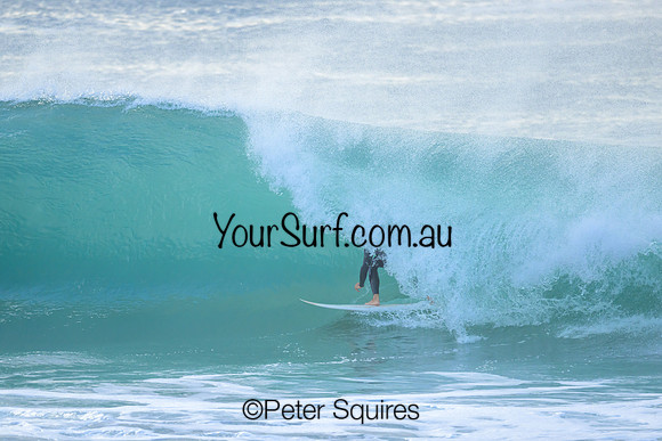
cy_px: 220
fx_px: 14714
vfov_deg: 1.7
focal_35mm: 800
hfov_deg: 2.6
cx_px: 331
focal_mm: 800
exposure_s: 1/2500
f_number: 6.3
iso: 1600
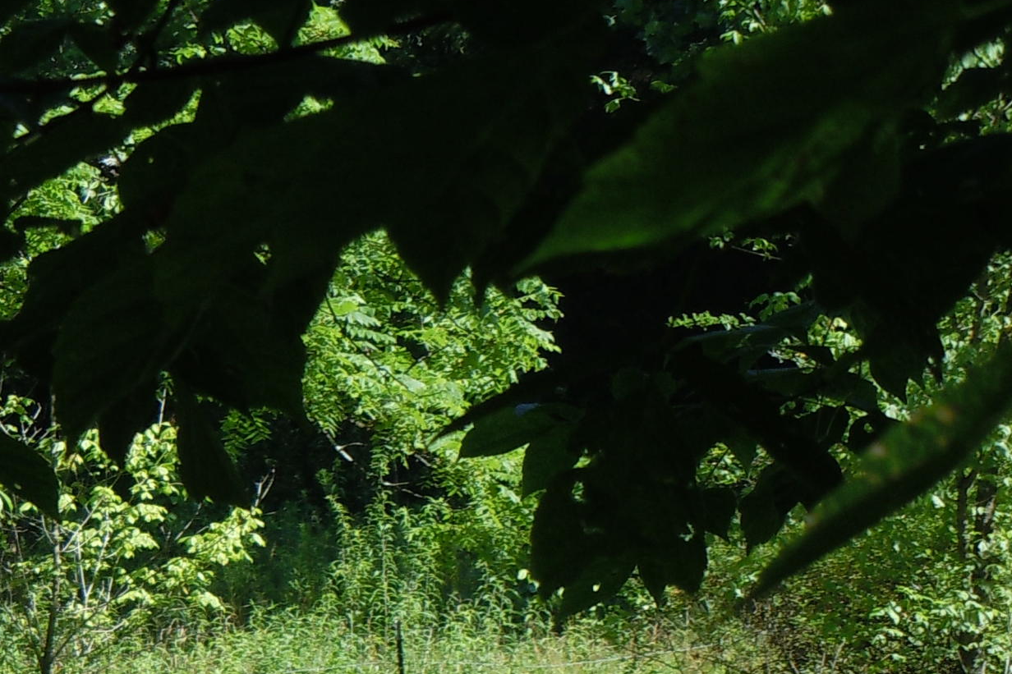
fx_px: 5481
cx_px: -174
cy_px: 918
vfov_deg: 7.0
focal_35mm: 195
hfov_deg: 10.4
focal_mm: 13.9
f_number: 4.3
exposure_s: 1/250
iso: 100
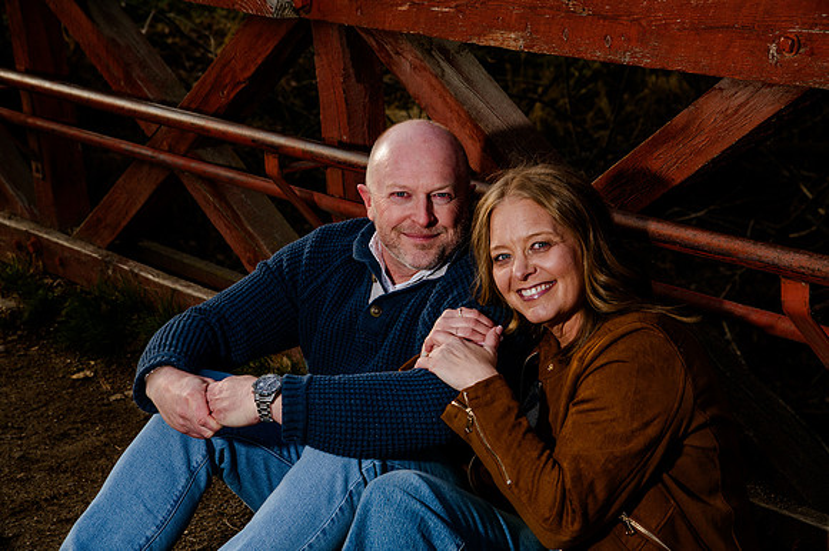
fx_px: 1956
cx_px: 414
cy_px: 276
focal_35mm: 85
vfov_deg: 16.1
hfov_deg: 23.9
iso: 250
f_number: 9
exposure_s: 1/160
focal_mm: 85
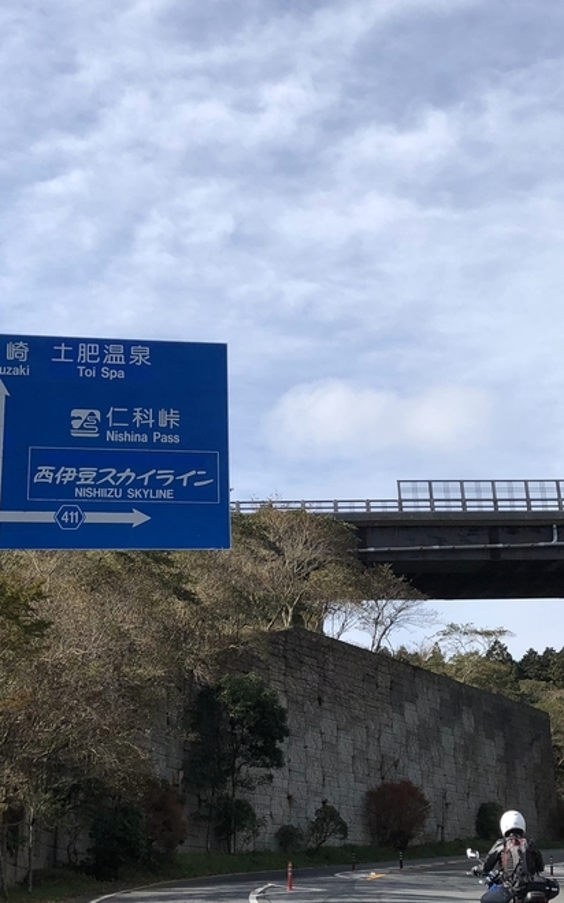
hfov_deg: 23.9
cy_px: 480
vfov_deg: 37.5
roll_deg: +1.7
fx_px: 1329
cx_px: 259
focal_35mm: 54
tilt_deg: +20.3
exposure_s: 1/2667
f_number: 1.8
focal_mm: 3.99
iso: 20
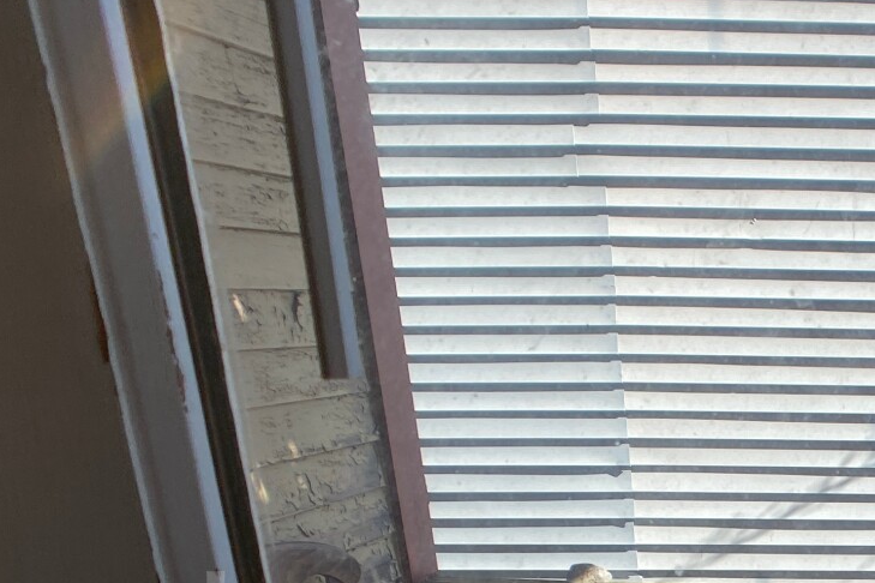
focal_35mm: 76
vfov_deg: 17.0
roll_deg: +0.6
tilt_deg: -20.0
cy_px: 737
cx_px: 1012
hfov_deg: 24.5
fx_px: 1847
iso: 32
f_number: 1.8
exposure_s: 1/822
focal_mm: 4.25
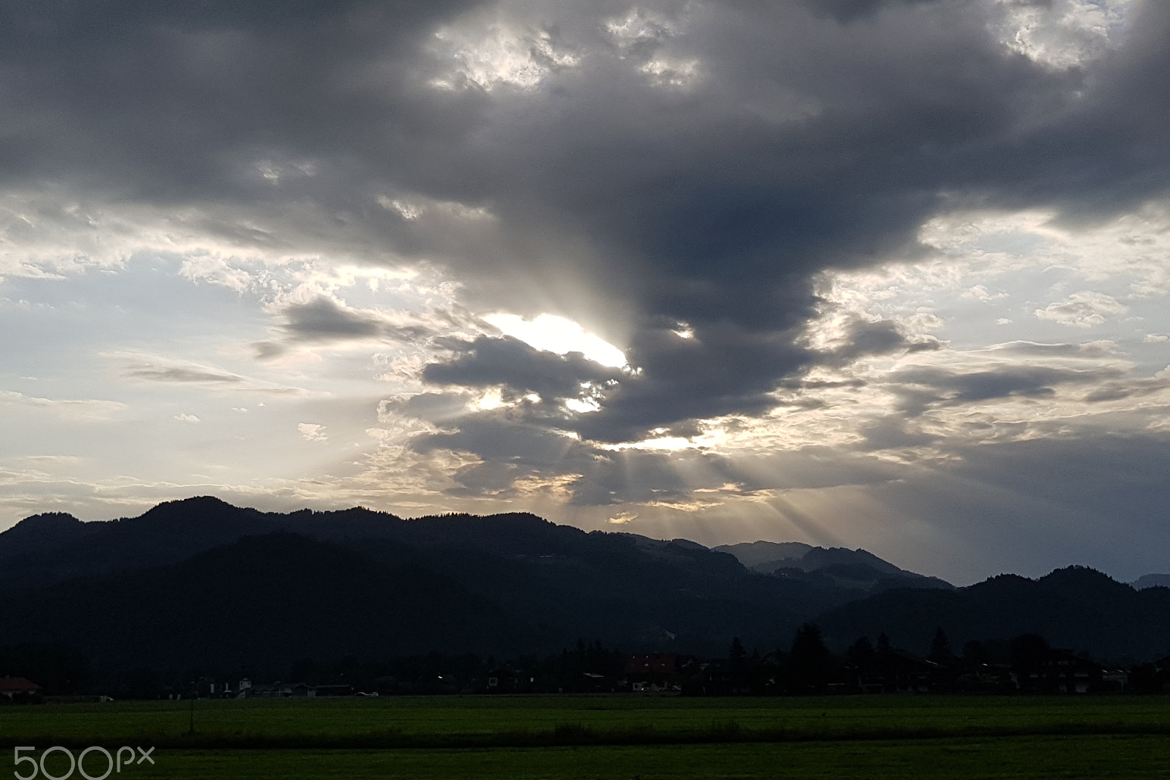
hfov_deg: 65.5
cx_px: 573
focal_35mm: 28
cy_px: 409
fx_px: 910
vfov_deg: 46.4
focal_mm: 4.2
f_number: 1.7
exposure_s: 1/4752
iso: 40
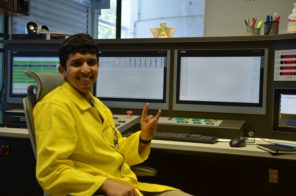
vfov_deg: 25.6
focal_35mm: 52
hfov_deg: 37.9
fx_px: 431
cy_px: 98
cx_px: 148
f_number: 4.5
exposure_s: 1/80
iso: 400
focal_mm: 35
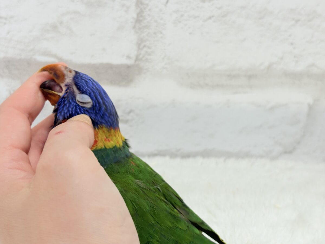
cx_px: 162
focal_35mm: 52
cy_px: 122
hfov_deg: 36.8
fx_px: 488
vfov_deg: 28.0
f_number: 1.6
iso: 80
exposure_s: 1/100
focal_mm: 5.96
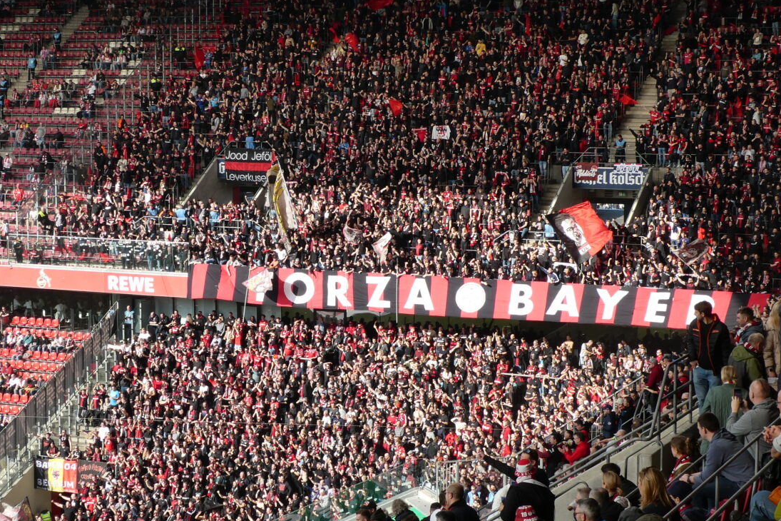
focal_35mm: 76
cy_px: 265
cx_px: 338
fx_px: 1649
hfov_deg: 26.6
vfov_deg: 17.9
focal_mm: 9
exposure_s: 1/250
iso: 80
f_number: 4.1
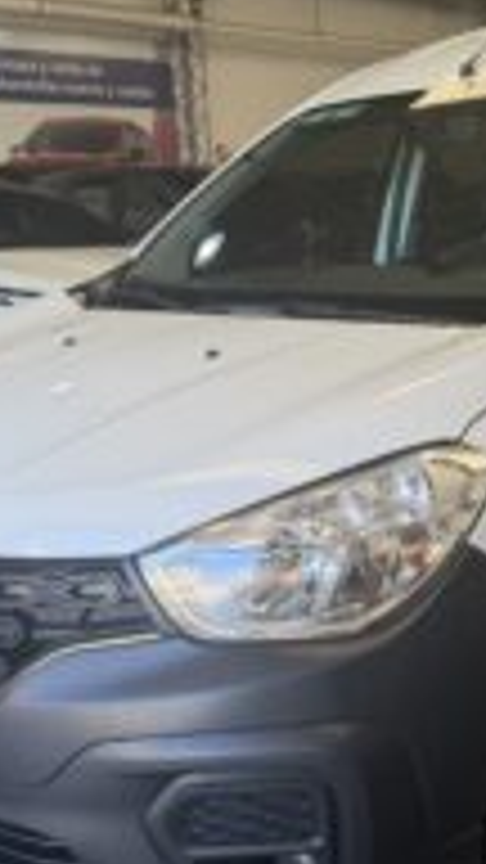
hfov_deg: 24.0
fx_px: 1123
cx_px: 392
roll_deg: +0.9
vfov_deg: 42.0
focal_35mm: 49
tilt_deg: -14.4
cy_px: 490
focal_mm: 6.76
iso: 64
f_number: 1.78
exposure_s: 1/126
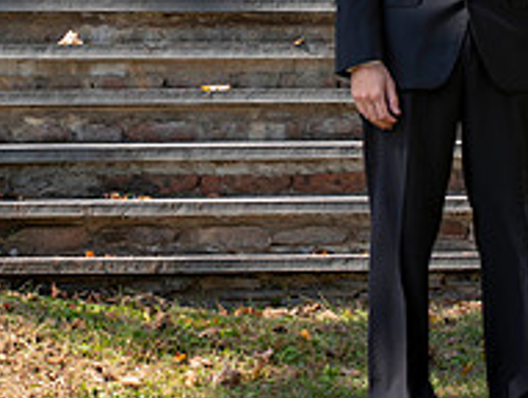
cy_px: 30
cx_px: 291
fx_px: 3515
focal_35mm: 230
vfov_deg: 6.5
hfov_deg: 8.6
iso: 50
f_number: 5
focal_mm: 70
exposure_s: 1/100
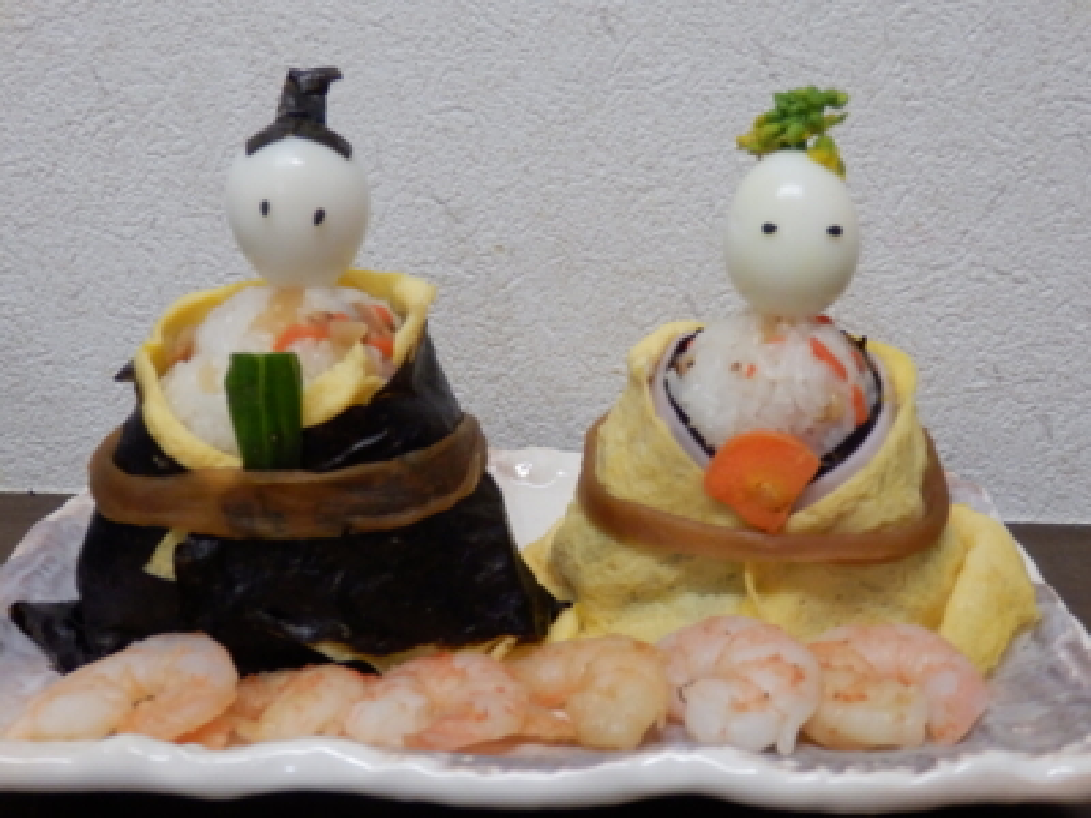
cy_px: 409
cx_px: 546
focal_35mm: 40
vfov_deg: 36.0
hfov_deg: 46.8
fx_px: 1261
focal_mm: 7.3
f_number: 3.7
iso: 800
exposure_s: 1/40
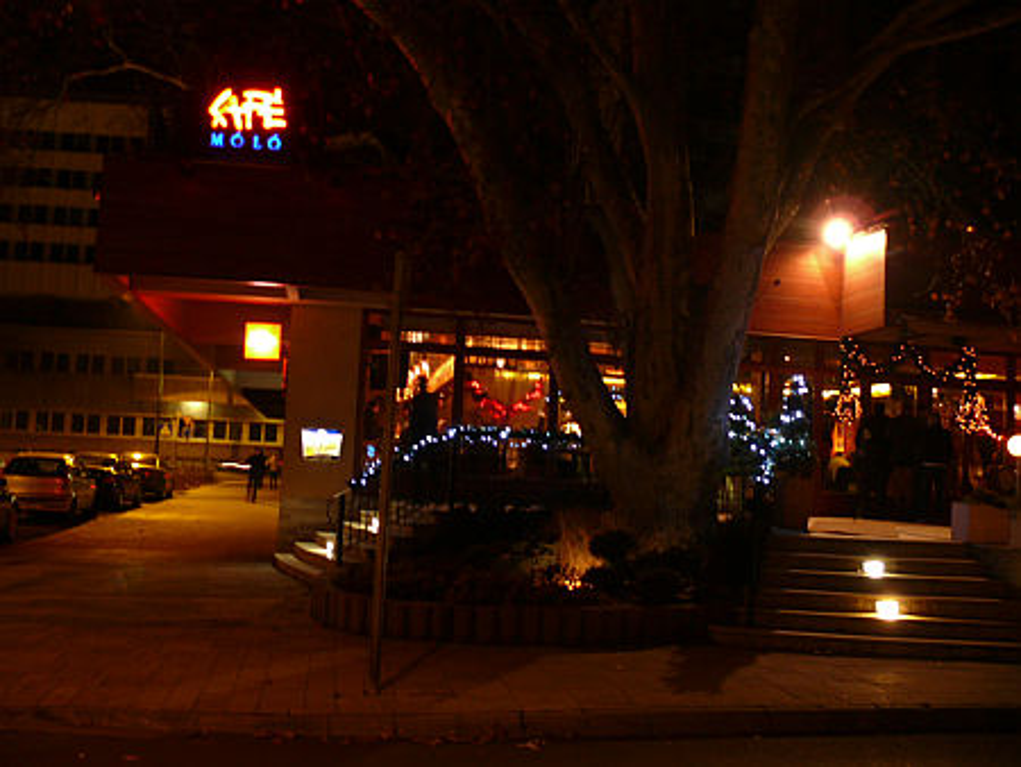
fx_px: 1033
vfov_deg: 40.7
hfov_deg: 52.6
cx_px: 510
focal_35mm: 35
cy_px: 384
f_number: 2.8
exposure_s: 1/2.5
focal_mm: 7.4
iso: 200
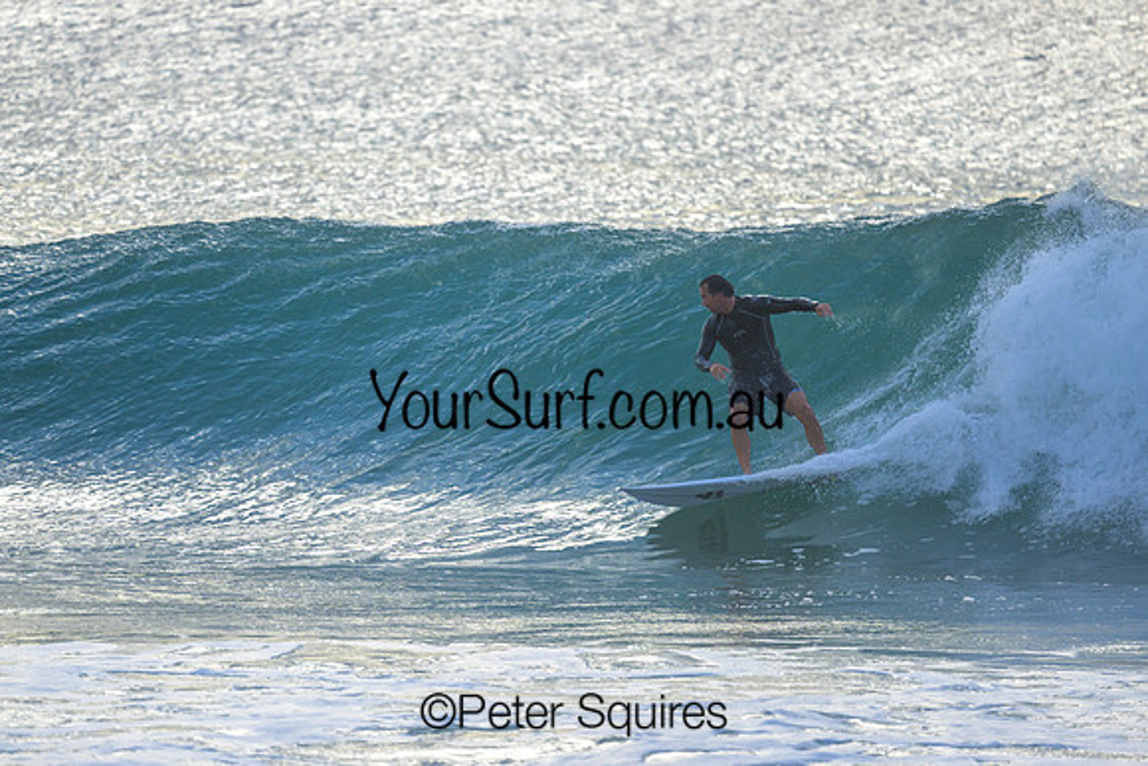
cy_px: 383
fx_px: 25516
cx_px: 574
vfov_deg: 1.7
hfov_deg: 2.6
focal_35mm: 800
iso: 800
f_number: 6.3
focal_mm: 800
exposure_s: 1/2500
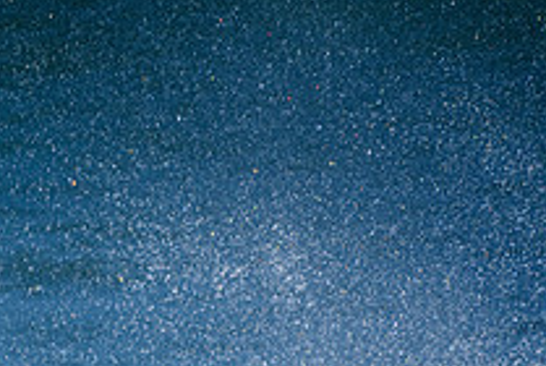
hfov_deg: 1.0
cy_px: 482
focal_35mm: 2077
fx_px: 31545
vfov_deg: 0.7
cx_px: -196
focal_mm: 500
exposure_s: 1/4000
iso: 450
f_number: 5.6
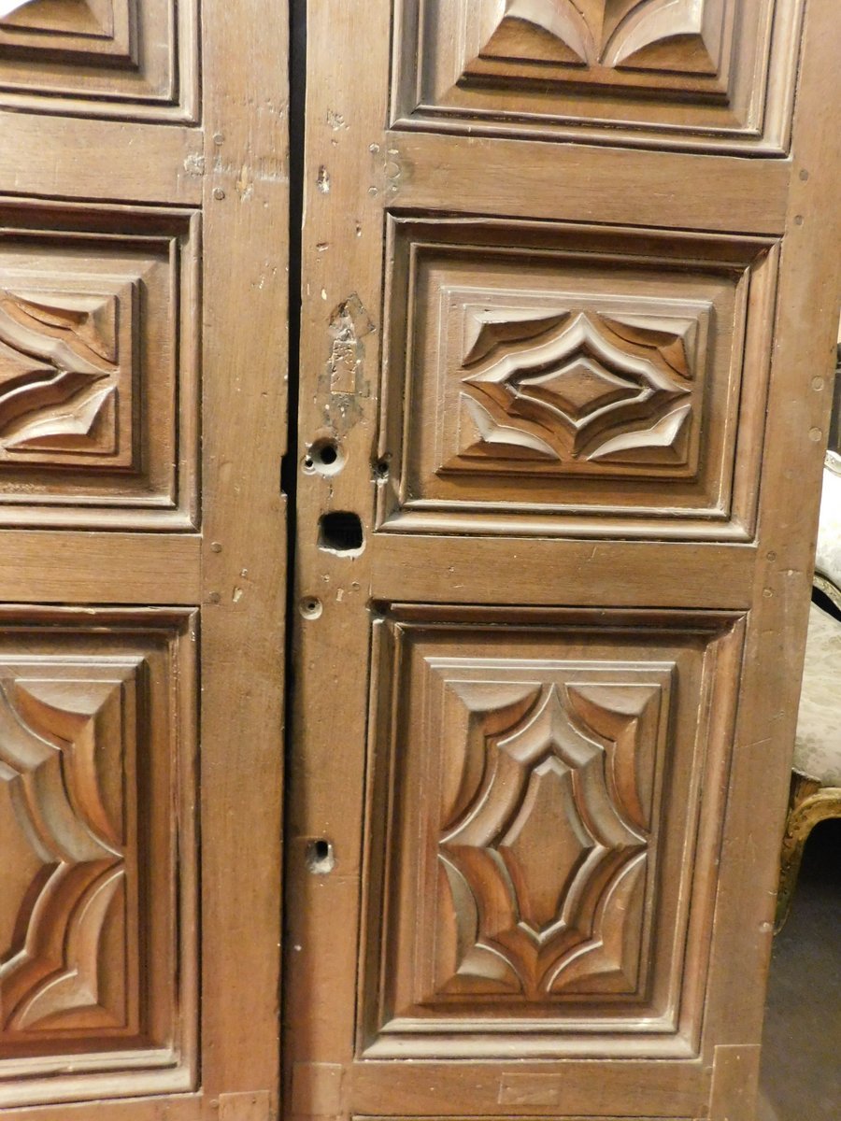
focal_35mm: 23
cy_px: 560
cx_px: 420
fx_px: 745
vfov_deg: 73.9
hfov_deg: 58.9
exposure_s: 1/2
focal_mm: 4
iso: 800
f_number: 3
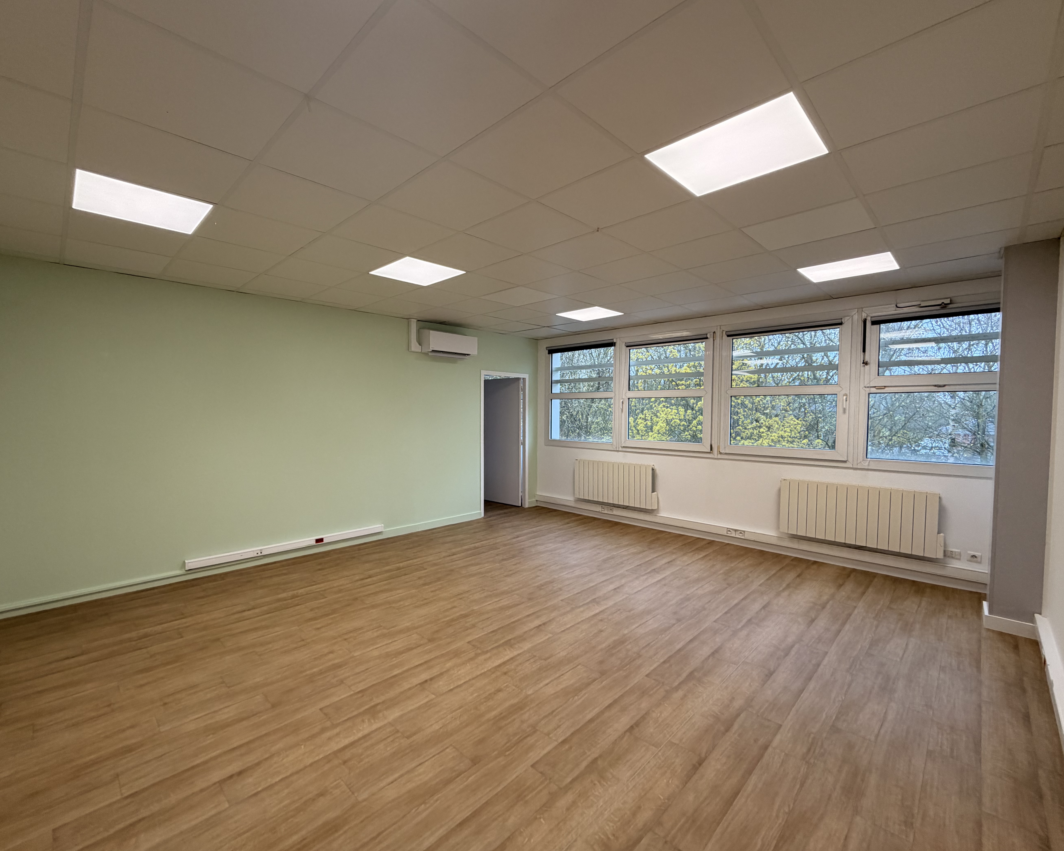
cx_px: 491
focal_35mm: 15
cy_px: 430
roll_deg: -0.9
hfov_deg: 96.6
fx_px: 472
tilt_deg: -1.2
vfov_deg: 84.0
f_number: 2.2
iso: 125
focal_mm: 2.22
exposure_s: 1/100
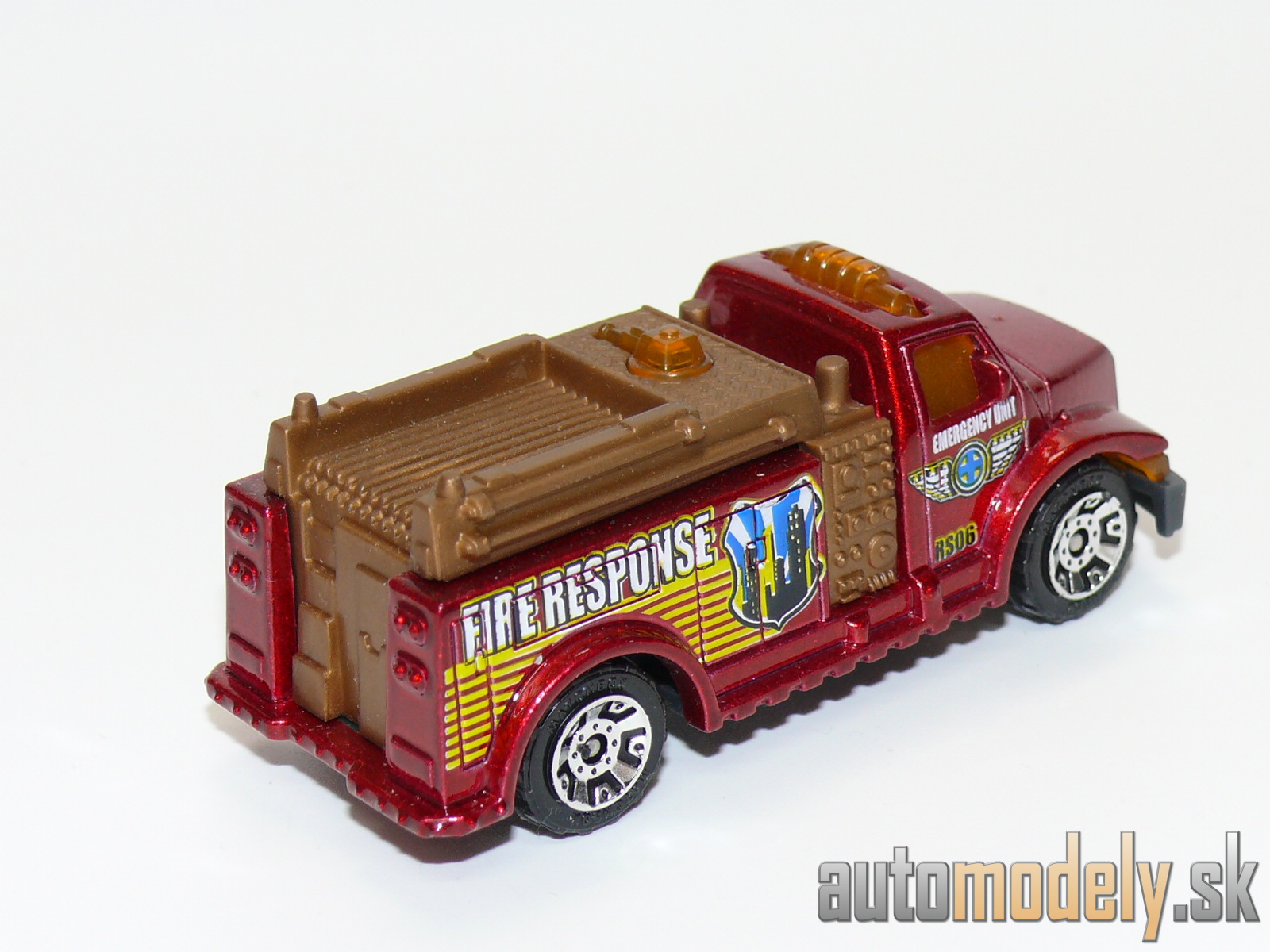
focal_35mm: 103
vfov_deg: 14.4
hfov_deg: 19.1
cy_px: 476
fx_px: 3779
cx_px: 635
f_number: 4
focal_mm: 13.4
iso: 100
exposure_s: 1/30
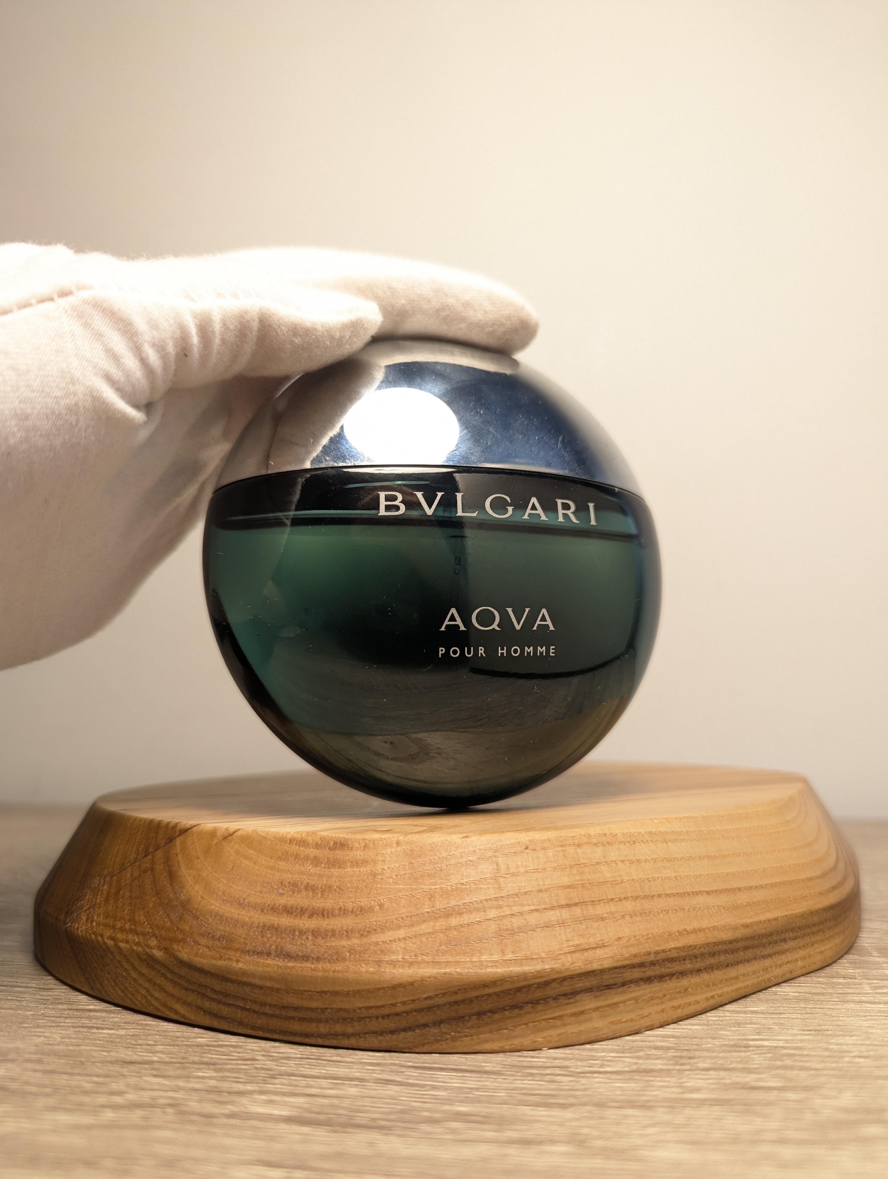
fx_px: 819
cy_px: 590
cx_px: 444
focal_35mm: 24
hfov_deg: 56.9
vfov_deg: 71.5
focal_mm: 6.81
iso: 253
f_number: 1.85
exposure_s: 1/90
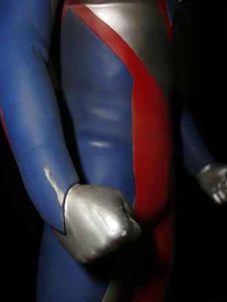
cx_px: 109
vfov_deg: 36.5
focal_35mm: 52
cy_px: 200
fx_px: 455
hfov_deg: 28.0
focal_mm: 6.3
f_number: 7.9
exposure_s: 1/30
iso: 64
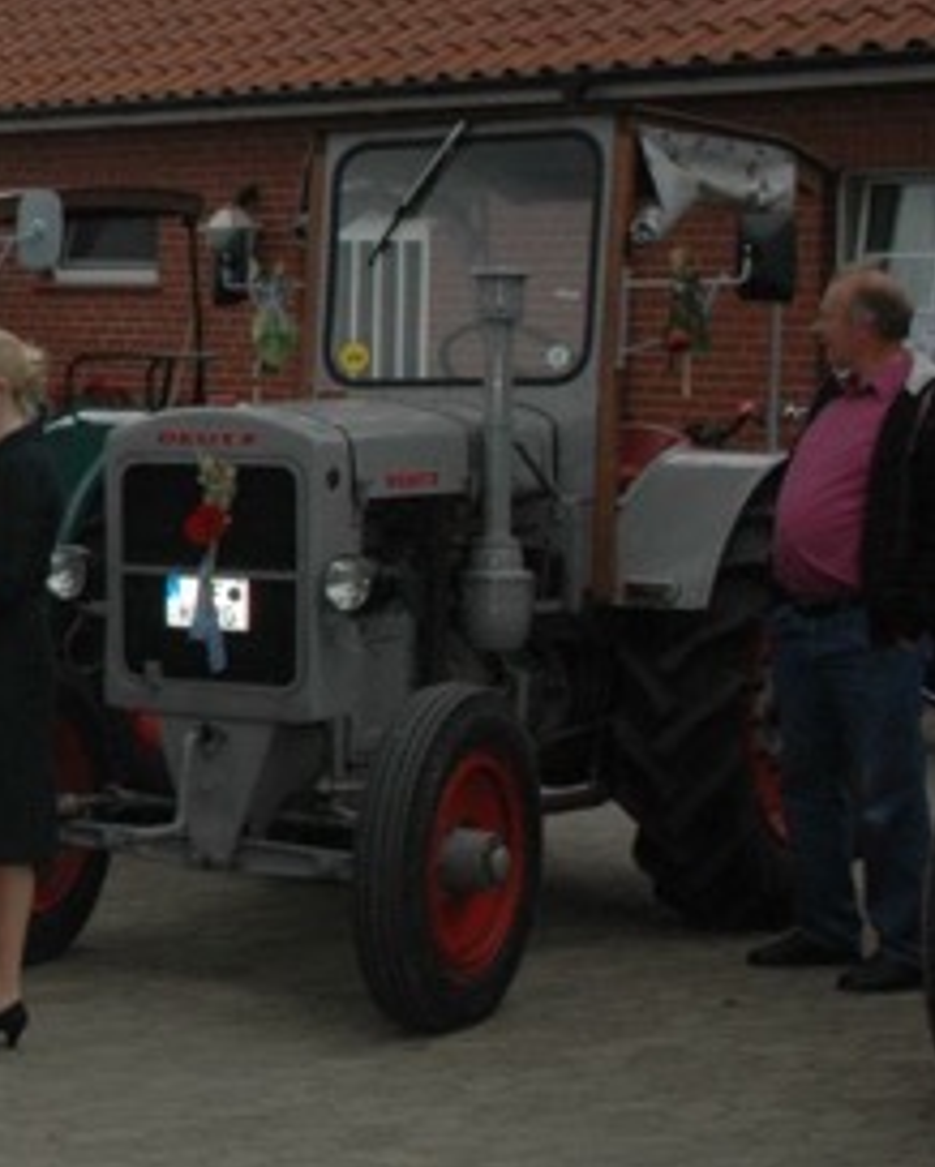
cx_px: -729
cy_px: 420
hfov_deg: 14.8
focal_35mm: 91
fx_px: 3144
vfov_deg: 21.0
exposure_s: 1/500
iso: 400
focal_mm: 22
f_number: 8
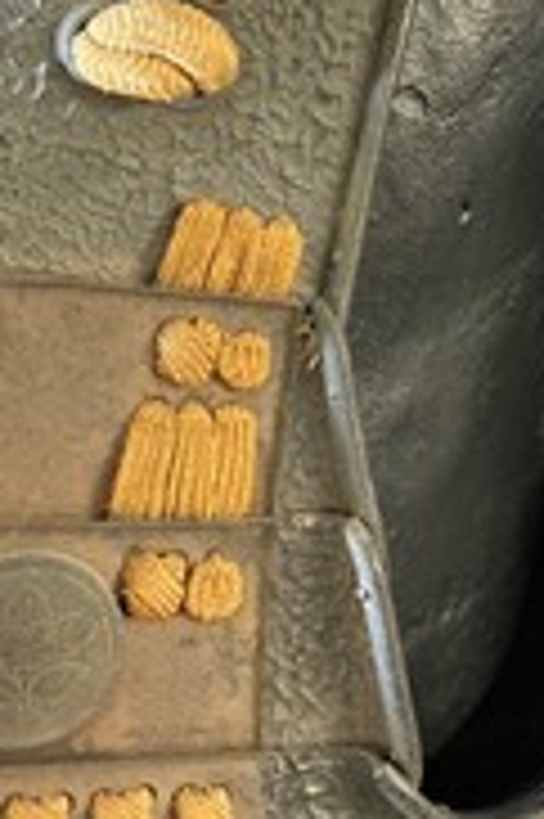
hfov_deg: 21.2
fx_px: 1453
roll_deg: +0.7
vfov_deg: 30.7
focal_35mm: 64
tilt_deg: -19.1
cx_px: 234
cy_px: 171
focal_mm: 3.99
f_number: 1.8
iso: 400
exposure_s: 1/25
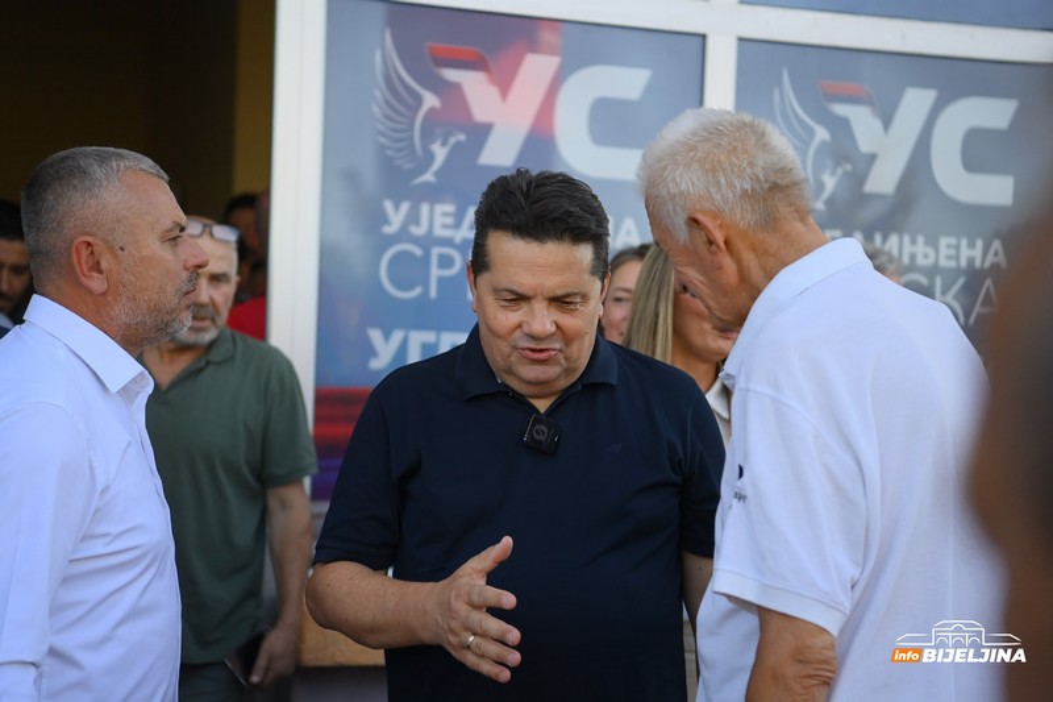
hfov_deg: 28.8
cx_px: 526
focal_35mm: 70
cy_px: 351
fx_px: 2047
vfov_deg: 19.4
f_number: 2.8
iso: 1250
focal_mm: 70
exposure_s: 1/4000
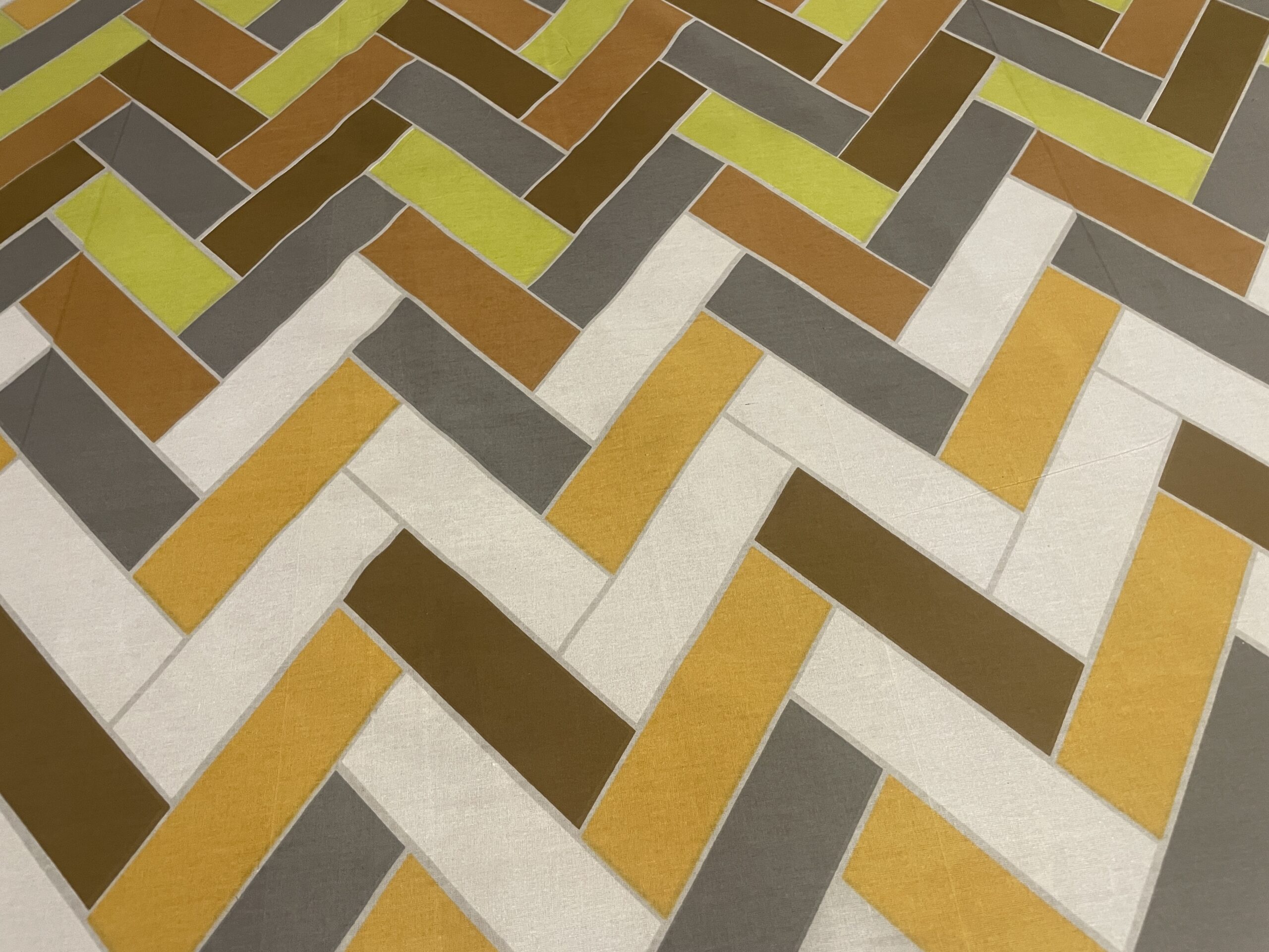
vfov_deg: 53.1
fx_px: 953
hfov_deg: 67.3
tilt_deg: -59.0
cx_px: 634
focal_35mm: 26
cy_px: 476
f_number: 1.6
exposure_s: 1/50
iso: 160
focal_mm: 4.2
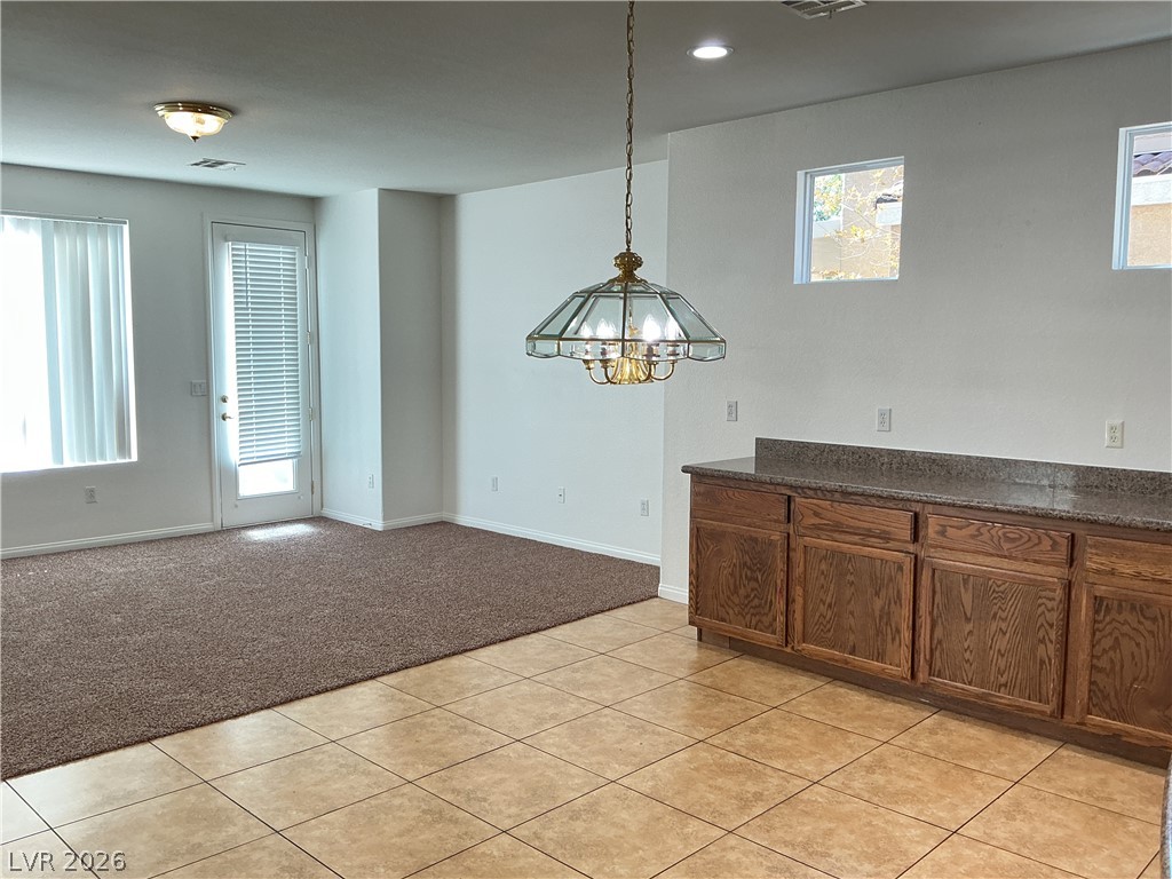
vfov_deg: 48.2
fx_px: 982
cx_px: 586
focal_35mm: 29
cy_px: 440
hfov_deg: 61.7
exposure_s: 1/60
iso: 64
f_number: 1.8
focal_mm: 3
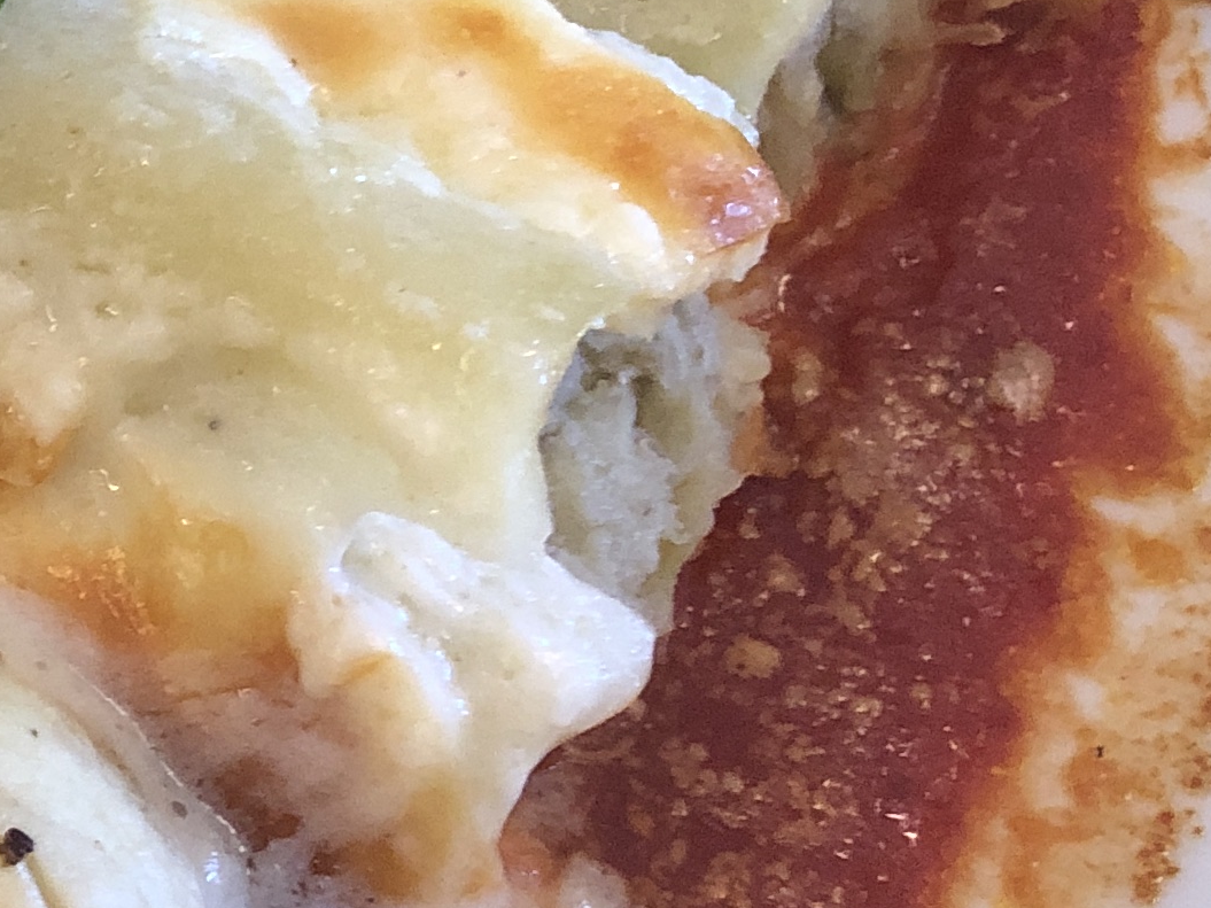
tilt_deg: -59.4
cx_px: -675
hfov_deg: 16.5
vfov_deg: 13.8
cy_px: 527
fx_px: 3743
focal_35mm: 107
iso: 100
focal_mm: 3.99
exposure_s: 1/14
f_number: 1.8
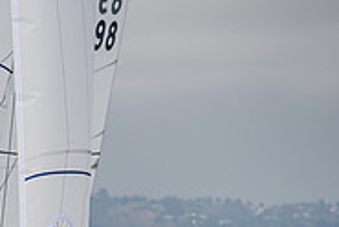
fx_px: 6168
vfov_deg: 2.1
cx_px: -84
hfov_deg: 3.1
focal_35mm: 654
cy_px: 321
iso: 160
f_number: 6.3
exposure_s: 1/1000
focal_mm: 200
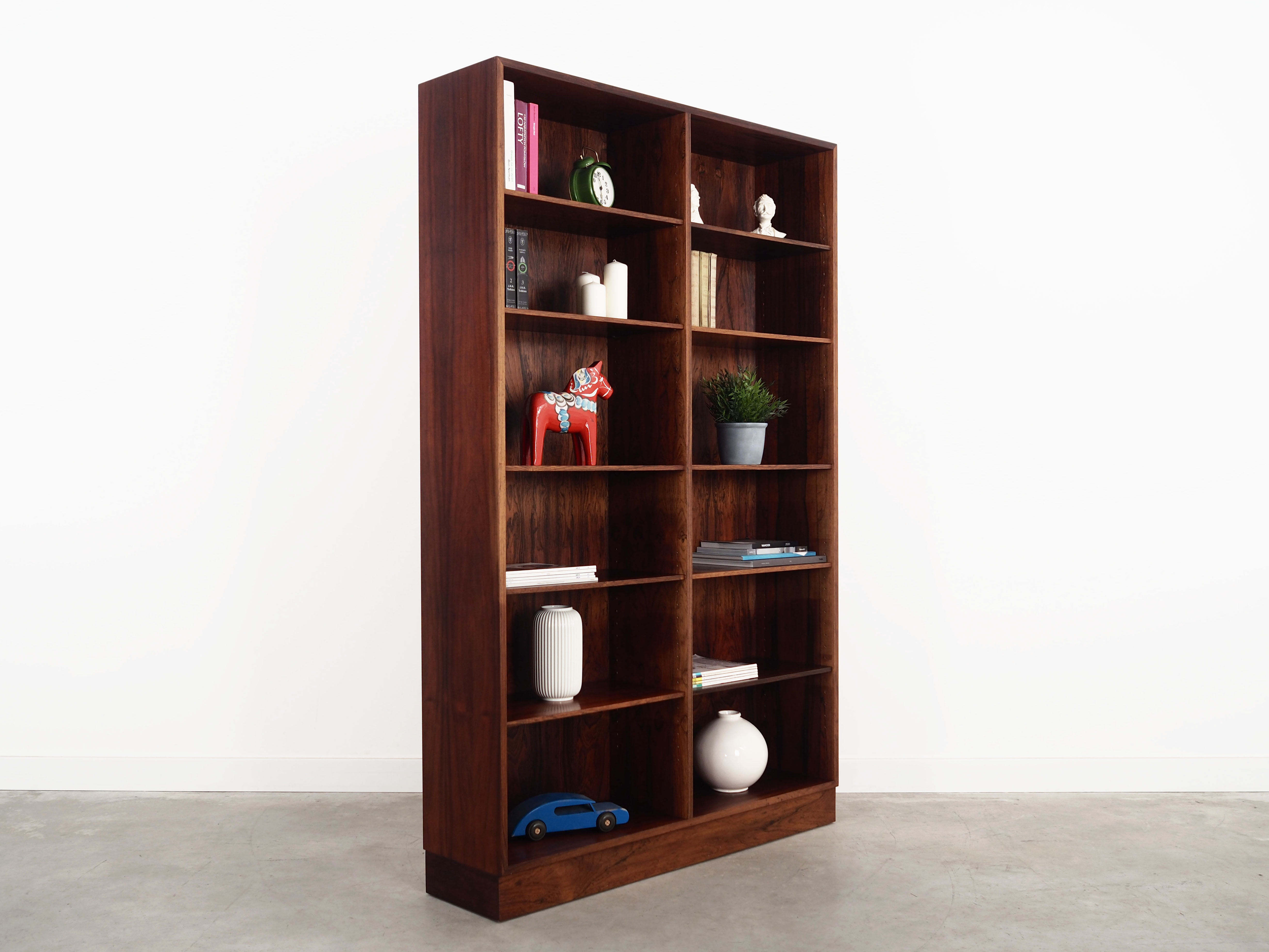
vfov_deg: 40.7
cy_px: 485
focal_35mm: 35
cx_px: 639
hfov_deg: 52.6
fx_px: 1283
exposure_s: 1/25
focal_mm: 17
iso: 200
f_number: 2.8
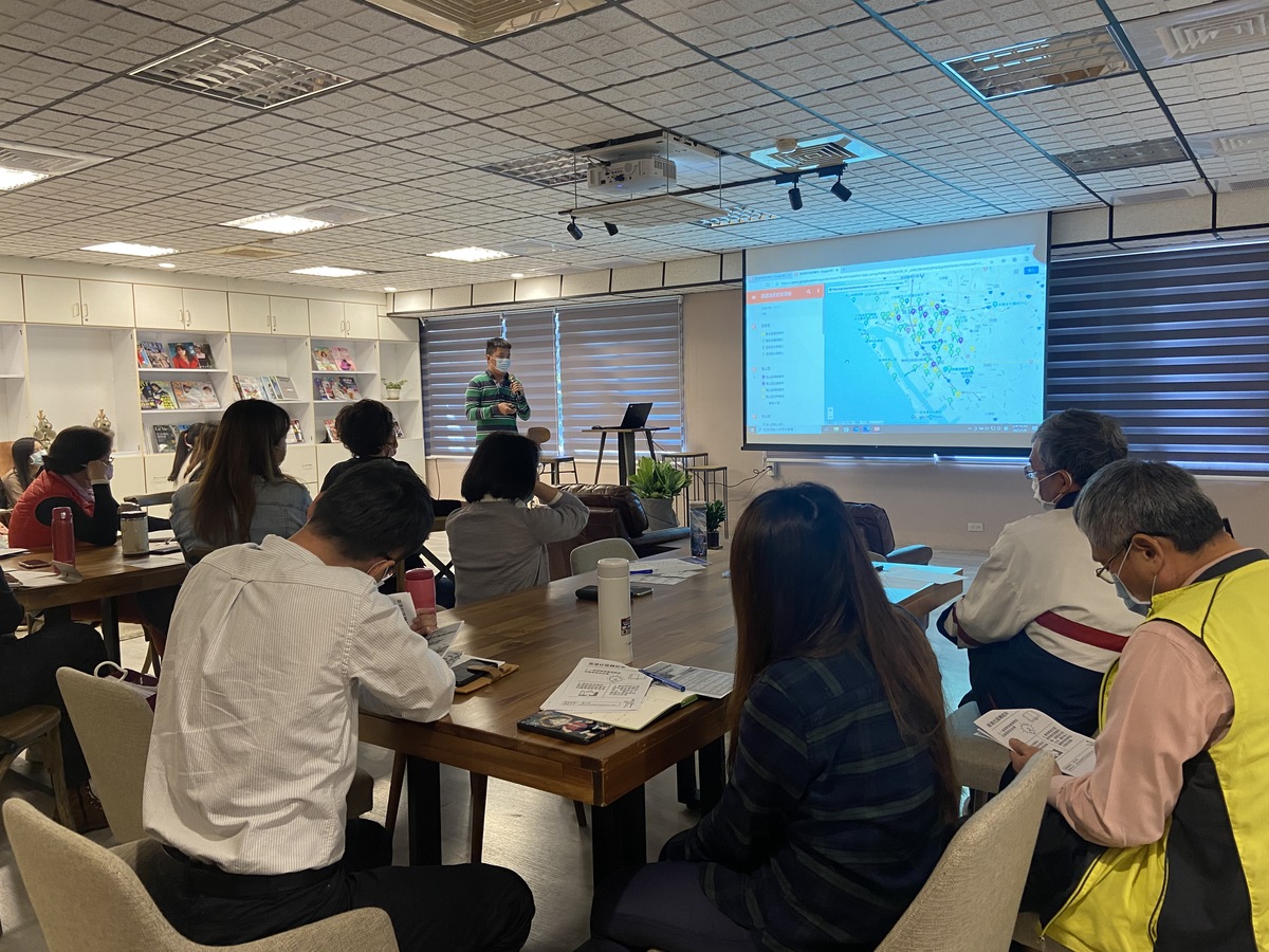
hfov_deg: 67.3
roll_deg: +2.2
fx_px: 953
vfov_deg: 53.1
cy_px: 476
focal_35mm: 26
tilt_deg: -4.3
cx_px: 634
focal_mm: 4.25
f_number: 1.8
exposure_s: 1/60
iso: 160
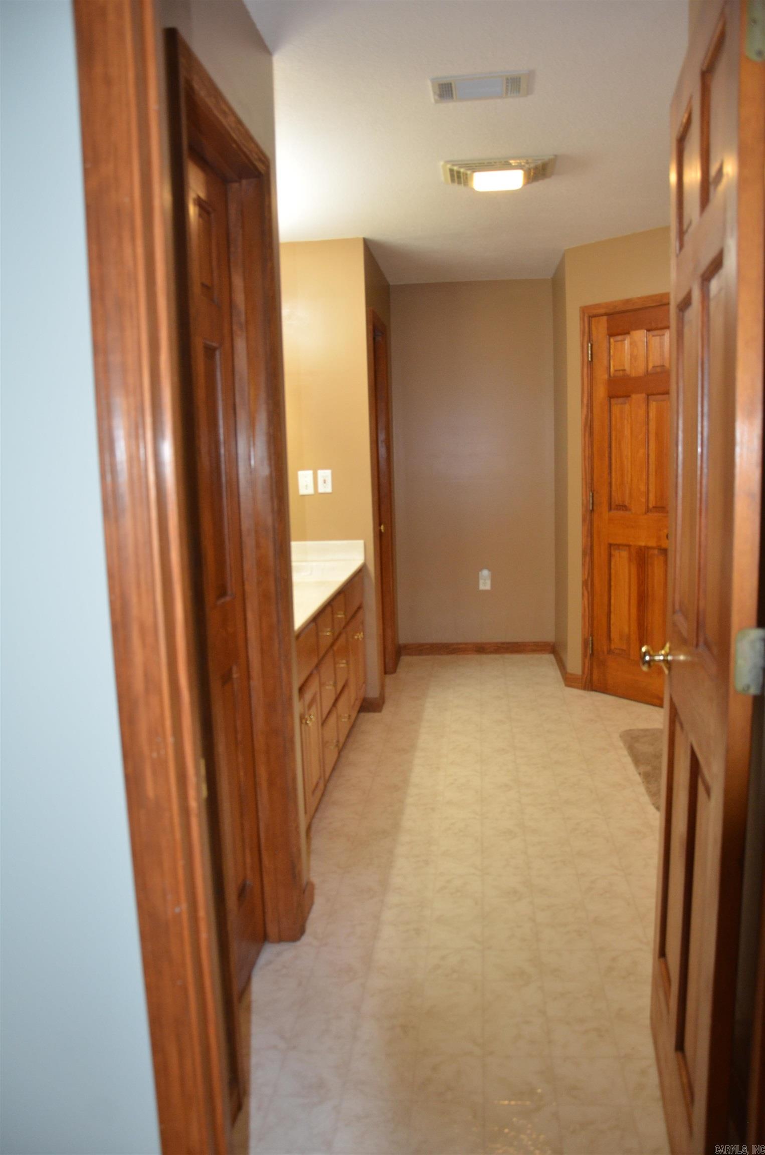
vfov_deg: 67.5
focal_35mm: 27
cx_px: 382
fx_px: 864
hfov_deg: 47.7
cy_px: 578
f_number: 3.5
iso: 800
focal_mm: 18
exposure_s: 1/60
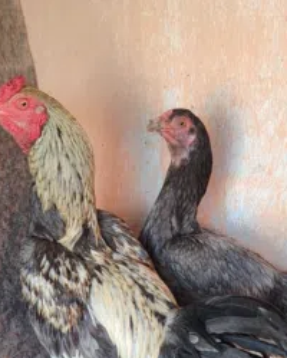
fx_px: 763
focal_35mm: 72
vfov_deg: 25.9
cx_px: 109
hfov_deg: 21.3
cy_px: 286
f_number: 1.75
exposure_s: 1/33.3
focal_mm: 5.25
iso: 472
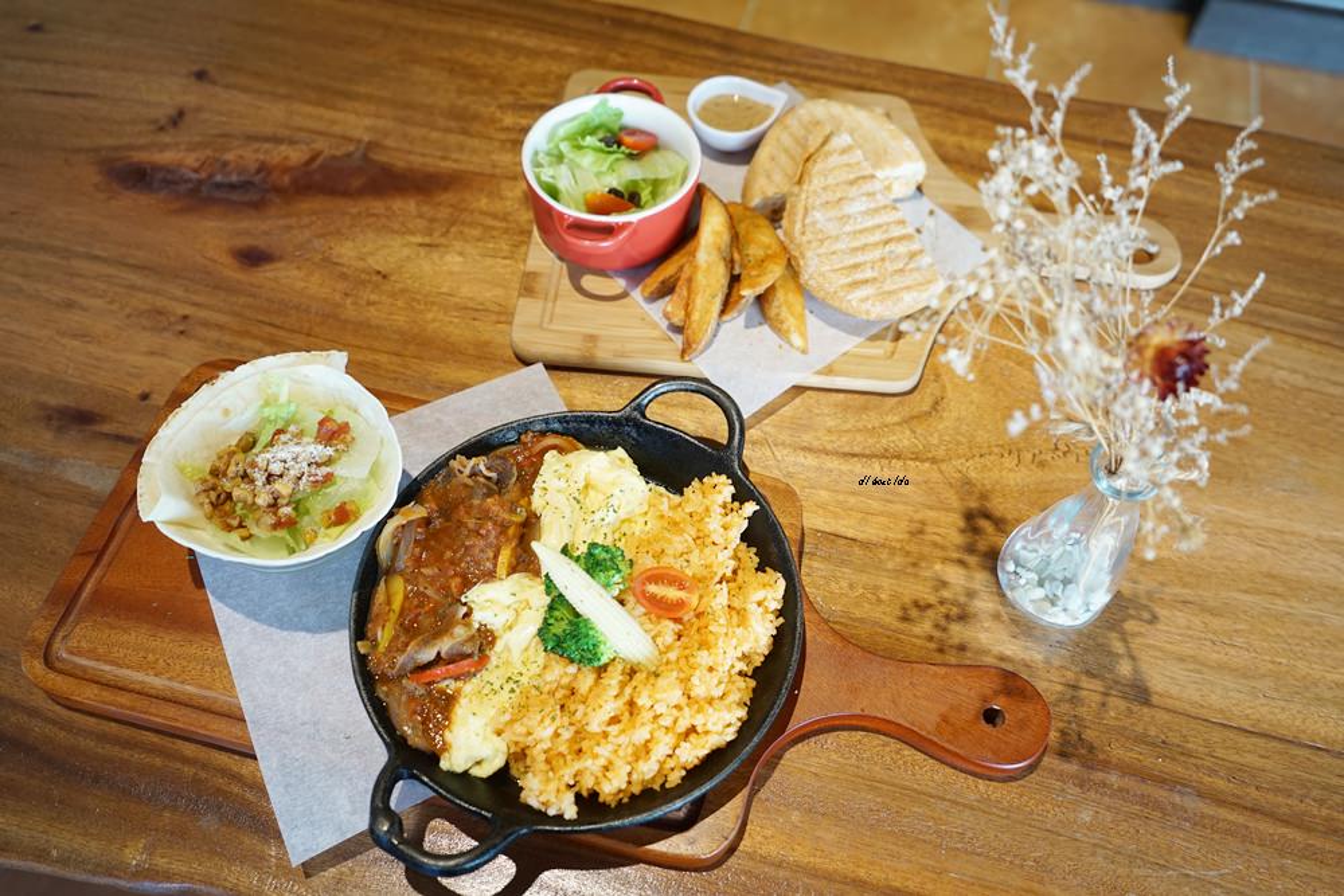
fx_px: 1083
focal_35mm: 29
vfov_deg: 45.0
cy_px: 448
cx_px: 672
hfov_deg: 63.7
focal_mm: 29
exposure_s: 1/60
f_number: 4
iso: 640
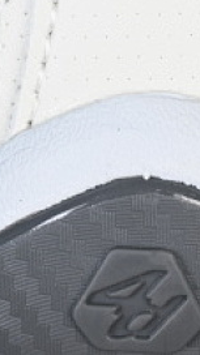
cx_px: 116
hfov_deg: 3.9
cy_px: -39
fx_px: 2942
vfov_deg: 6.9
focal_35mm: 312
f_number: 7.1
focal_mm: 50
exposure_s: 1/80
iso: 160
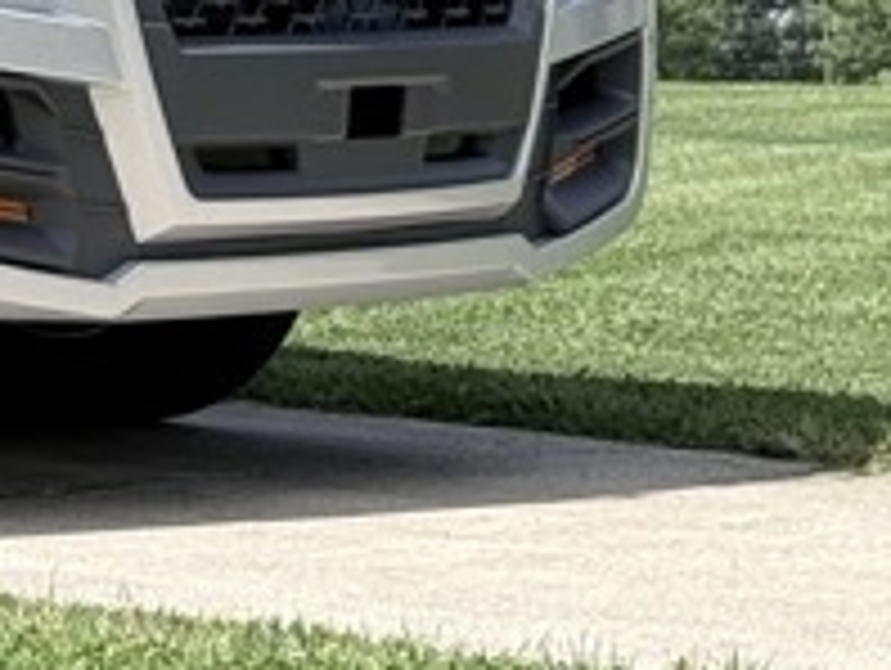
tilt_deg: +3.6
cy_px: -387
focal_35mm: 248
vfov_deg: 5.9
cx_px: -1296
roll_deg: +1.1
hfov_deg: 7.4
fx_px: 6391
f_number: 1.78
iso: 64
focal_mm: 6.76
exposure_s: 1/3096
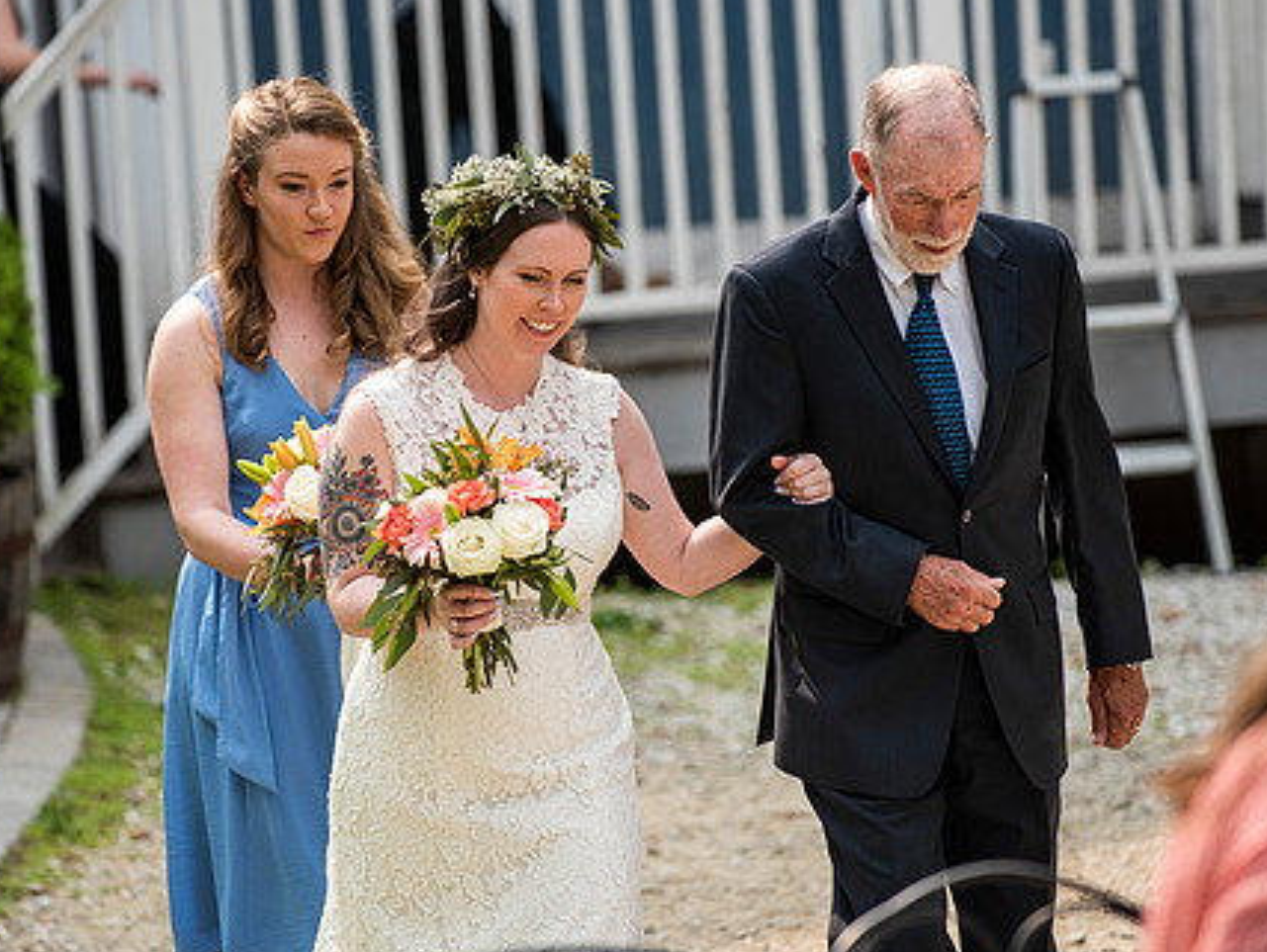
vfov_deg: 5.7
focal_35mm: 261
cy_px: 420
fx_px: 9561
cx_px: 531
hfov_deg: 7.6
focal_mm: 200
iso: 400
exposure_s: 1/2000
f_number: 3.5
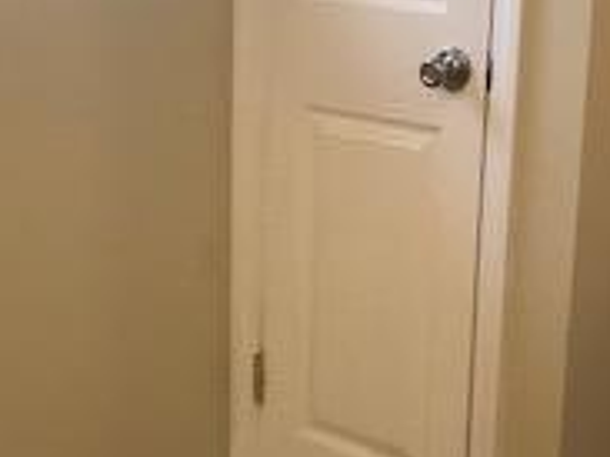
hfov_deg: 19.9
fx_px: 1726
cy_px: 314
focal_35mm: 98
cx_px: 153
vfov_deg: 15.0
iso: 20
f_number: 1.8
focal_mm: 3.99
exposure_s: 1/97
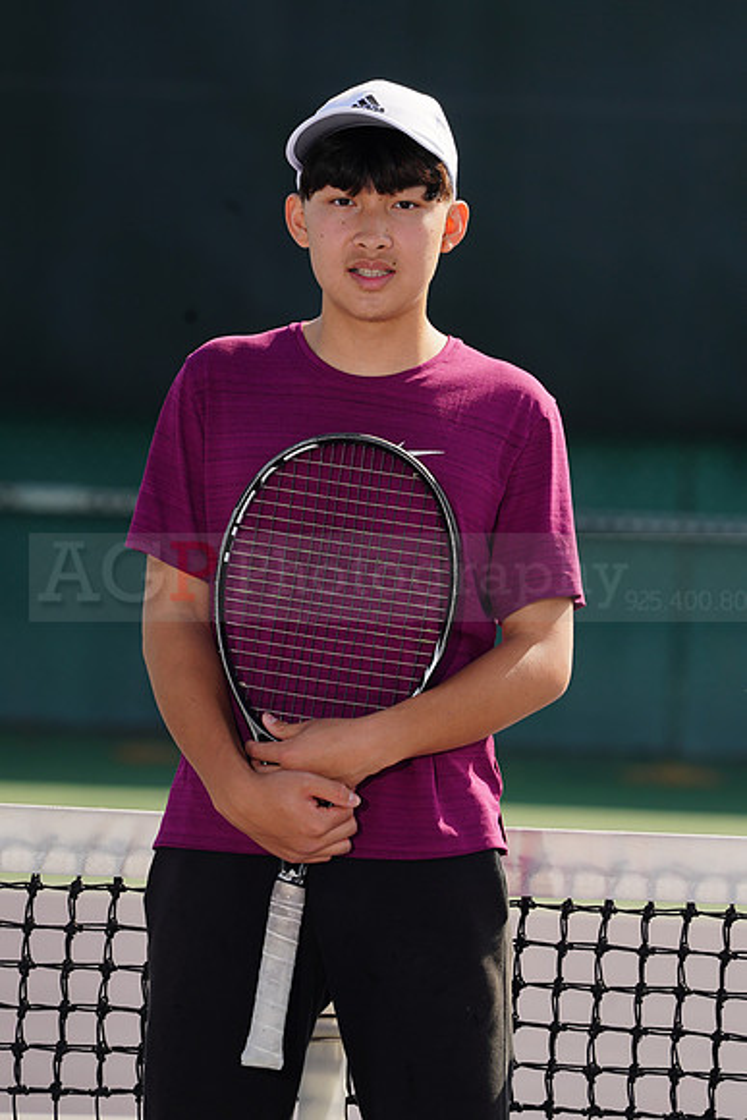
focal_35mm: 336
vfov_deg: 6.1
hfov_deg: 4.1
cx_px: 374
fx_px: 10451
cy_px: 560
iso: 100
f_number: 8
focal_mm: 336
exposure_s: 1/250
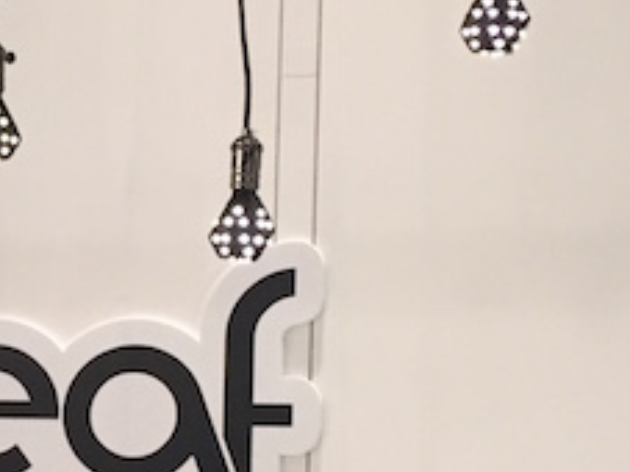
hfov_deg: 13.2
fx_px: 2638
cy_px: 330
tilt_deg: +4.7
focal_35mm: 145
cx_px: -148
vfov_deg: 10.2
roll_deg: -3.6
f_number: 2.2
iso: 40
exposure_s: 1/30
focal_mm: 4.15
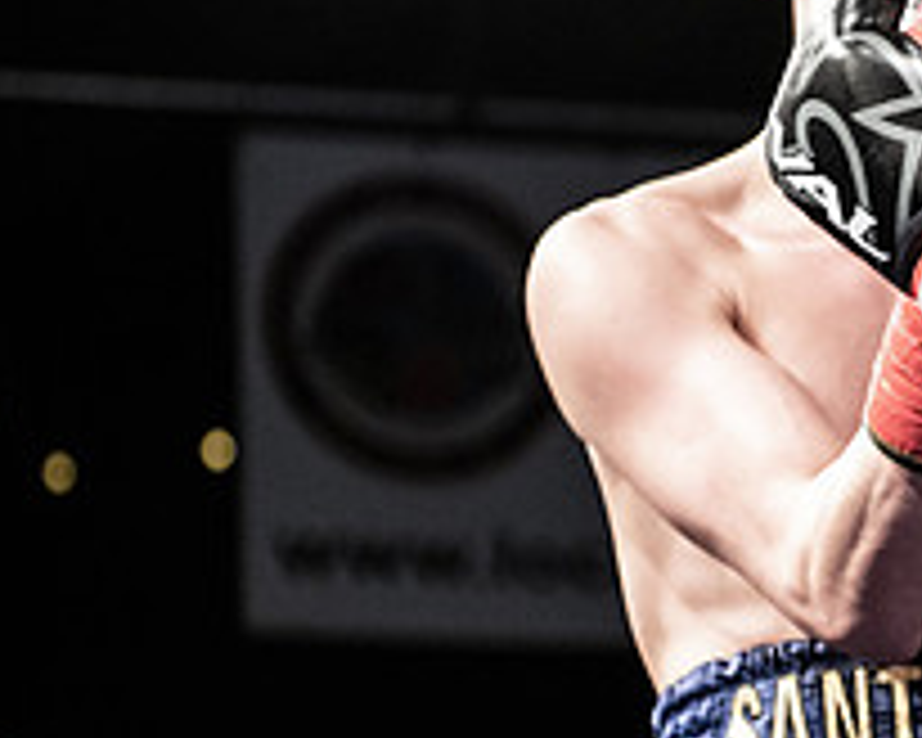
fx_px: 5076
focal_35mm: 186
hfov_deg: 10.2
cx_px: 1075
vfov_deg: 8.3
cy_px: 475
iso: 2000
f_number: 2.8
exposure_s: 1/1000
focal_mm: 70
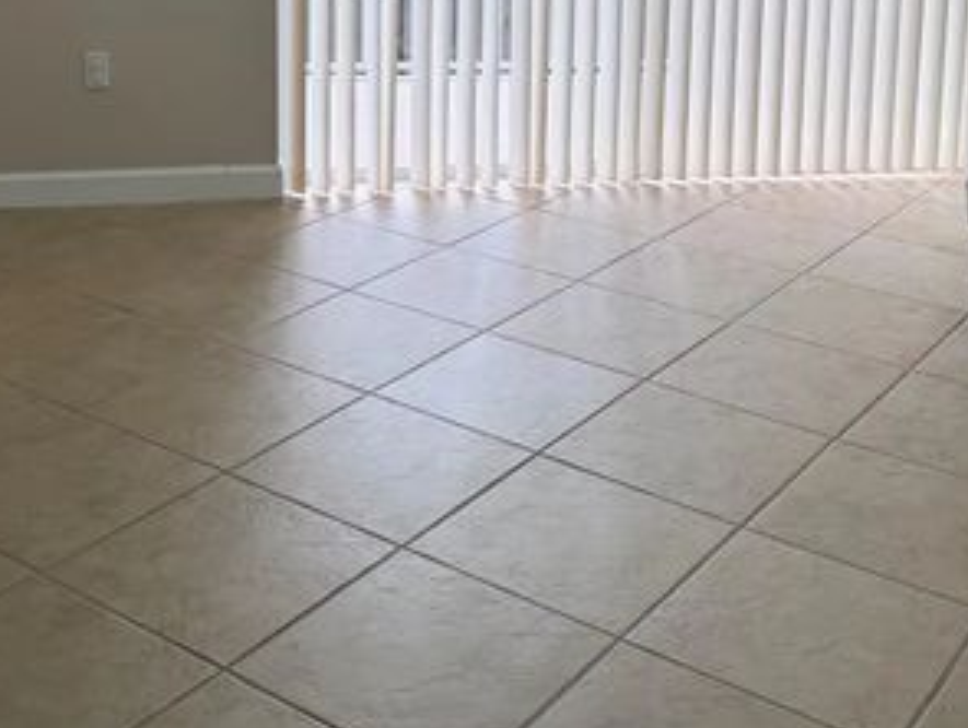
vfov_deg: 26.4
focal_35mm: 52
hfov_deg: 36.7
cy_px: -20
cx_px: 430
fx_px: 1456
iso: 50
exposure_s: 1/120
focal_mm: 6.76
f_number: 1.78
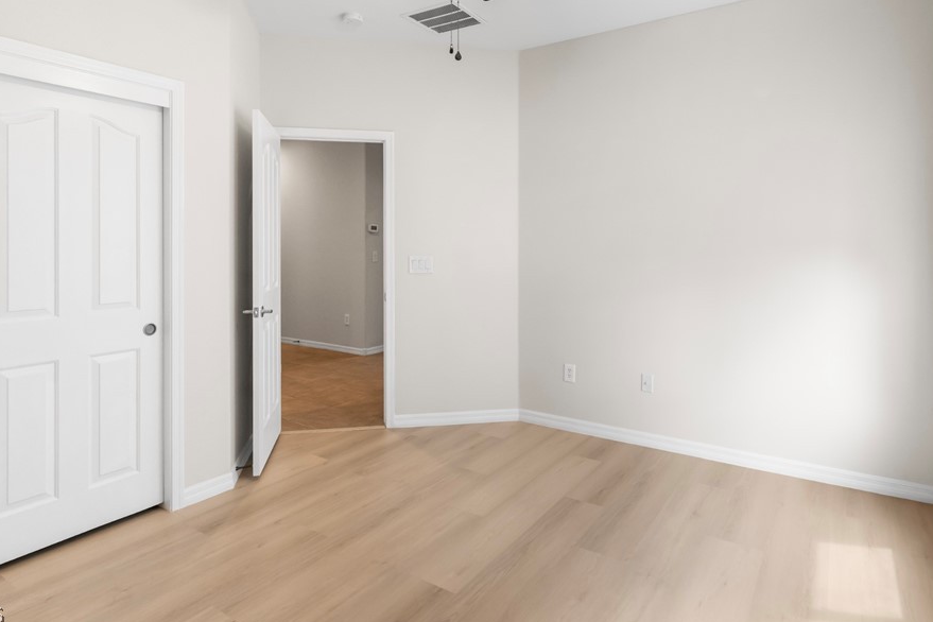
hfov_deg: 81.2
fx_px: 544
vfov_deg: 59.0
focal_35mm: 21
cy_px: 247
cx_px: 468
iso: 320
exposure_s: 1/60
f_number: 8
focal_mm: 17
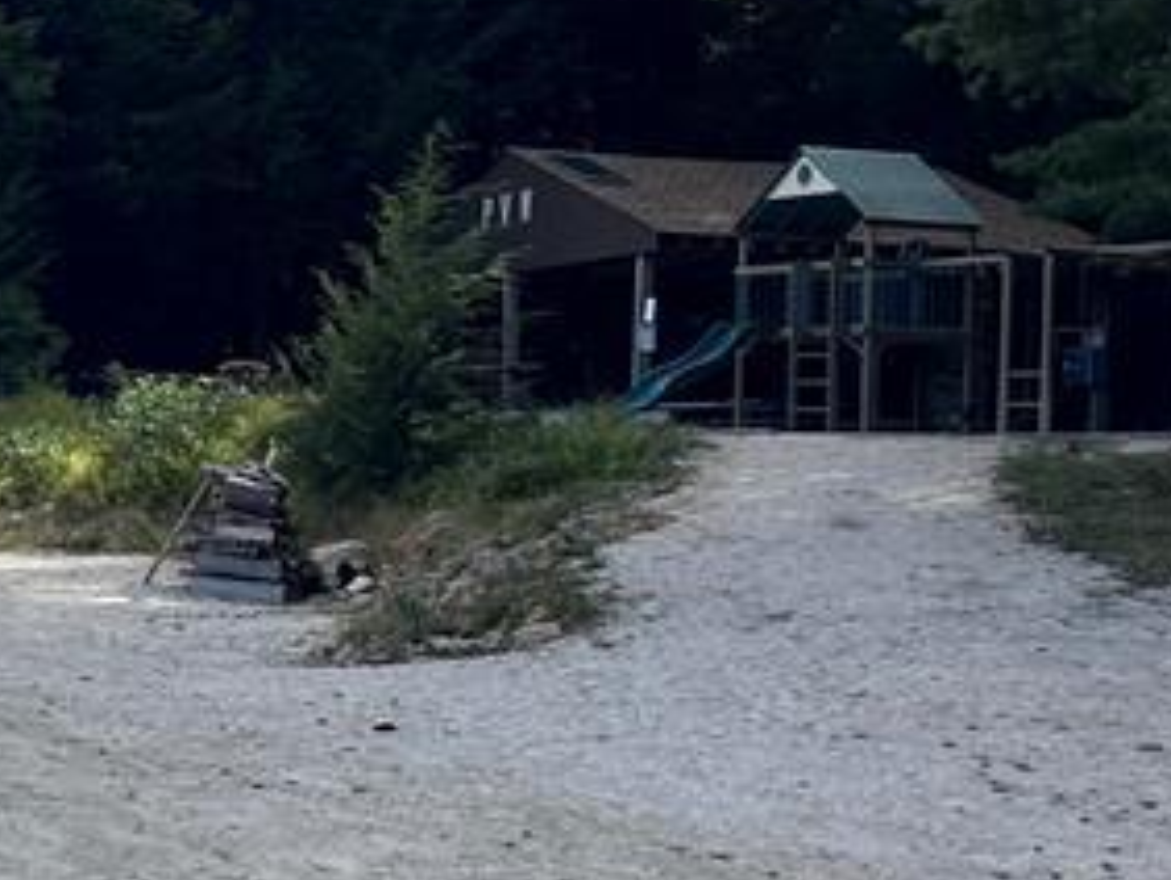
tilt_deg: +3.6
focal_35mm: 87
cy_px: 332
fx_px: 2946
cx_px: -731
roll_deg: -3.5
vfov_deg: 17.0
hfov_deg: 18.9
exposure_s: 1/2967
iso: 80
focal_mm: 6.86
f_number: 1.78
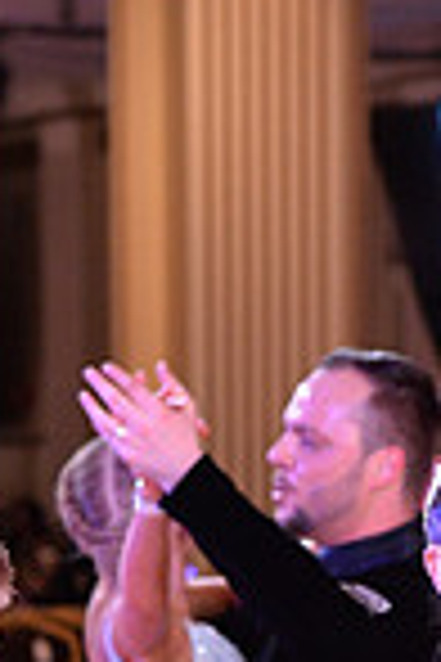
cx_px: 155
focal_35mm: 362
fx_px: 6651
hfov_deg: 3.8
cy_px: 1256
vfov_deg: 5.6
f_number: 5
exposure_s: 1/250
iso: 1600
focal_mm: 92
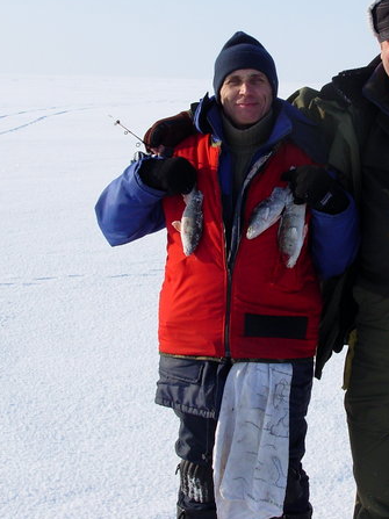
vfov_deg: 28.4
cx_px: 362
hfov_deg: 21.1
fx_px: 1019
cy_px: 176
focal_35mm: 68
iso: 50
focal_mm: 6.3
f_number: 4.9
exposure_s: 1/483
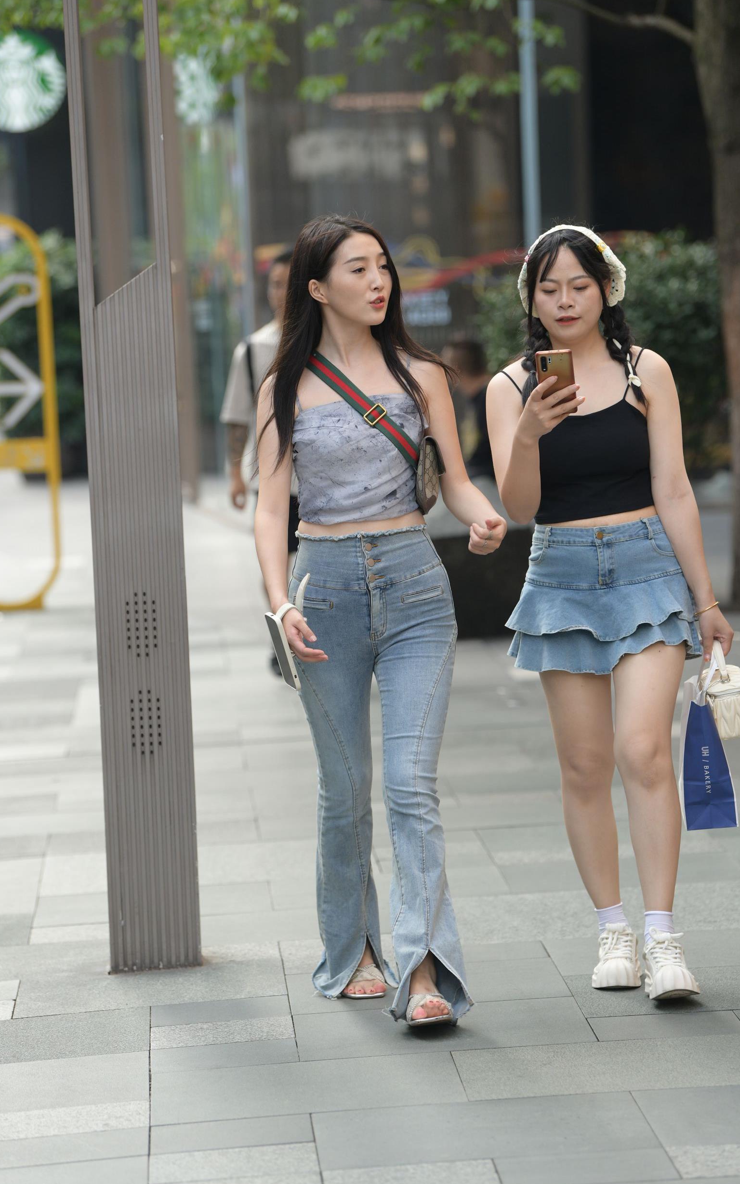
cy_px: 592
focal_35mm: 154
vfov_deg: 13.6
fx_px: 4970
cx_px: 355
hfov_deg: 8.5
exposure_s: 1/640
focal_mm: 150
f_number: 3.5
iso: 640
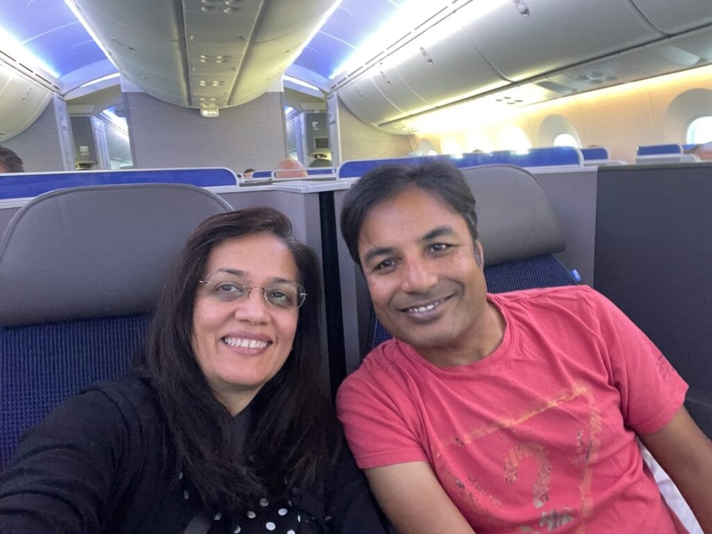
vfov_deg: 58.9
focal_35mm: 23
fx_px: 473
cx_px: 356
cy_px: 267
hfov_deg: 73.9
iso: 800
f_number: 2.2
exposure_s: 1/15
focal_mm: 2.71
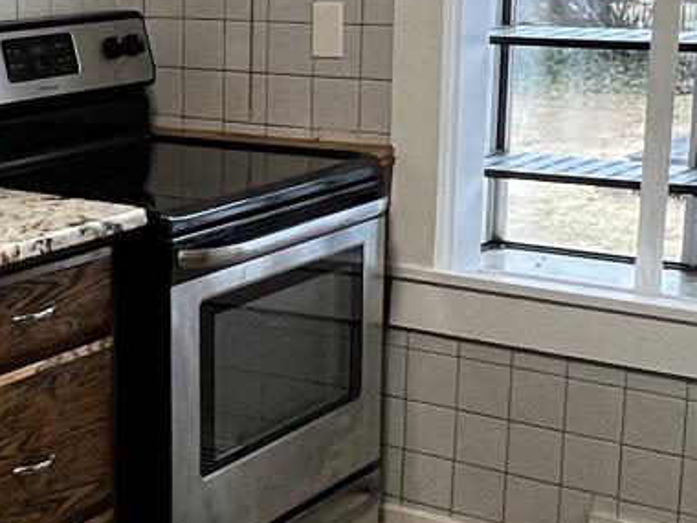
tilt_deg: -11.9
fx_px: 1409
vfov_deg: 21.0
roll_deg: +1.1
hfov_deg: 26.3
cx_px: -4
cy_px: 240
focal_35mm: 70
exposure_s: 1/60
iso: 160
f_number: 1.8
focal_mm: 1.57
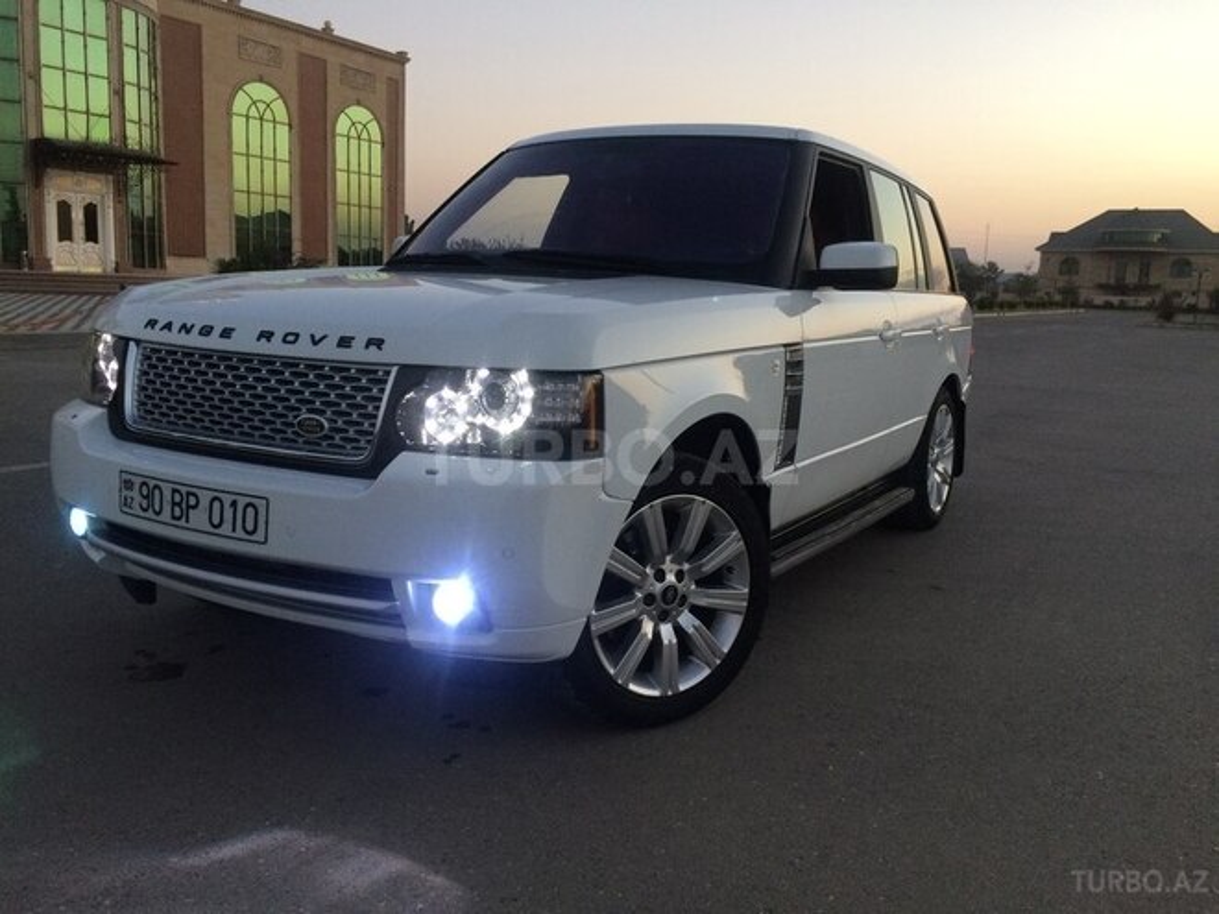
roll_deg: -0.9
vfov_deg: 48.2
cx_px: 610
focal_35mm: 29
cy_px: 457
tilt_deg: -10.2
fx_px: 1021
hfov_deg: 61.7
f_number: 2.2
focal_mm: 4.15
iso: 80
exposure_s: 1/33
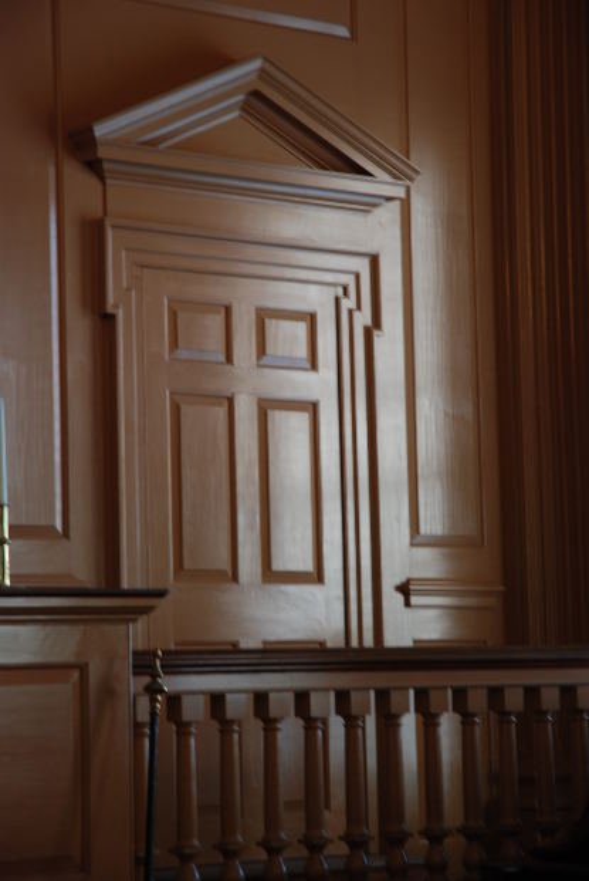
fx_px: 2570
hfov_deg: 13.1
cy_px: 440
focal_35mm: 105
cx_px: 294
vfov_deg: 19.4
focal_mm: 70
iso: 400
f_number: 4.5
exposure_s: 1/13
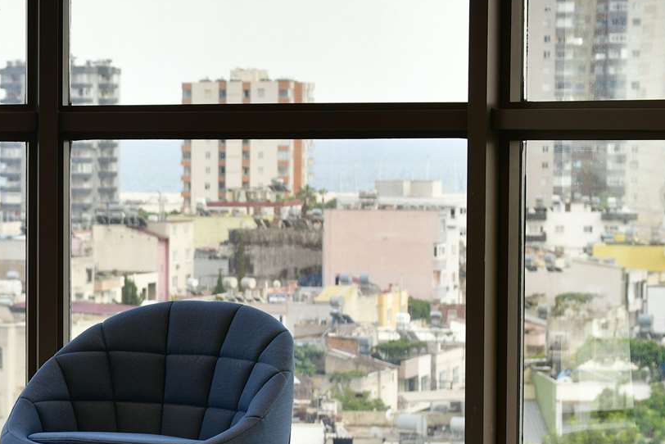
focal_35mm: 156
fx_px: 2883
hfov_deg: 12.8
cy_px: 291
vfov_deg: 8.8
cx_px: -189
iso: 320
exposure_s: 1/50
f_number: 5
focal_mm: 44
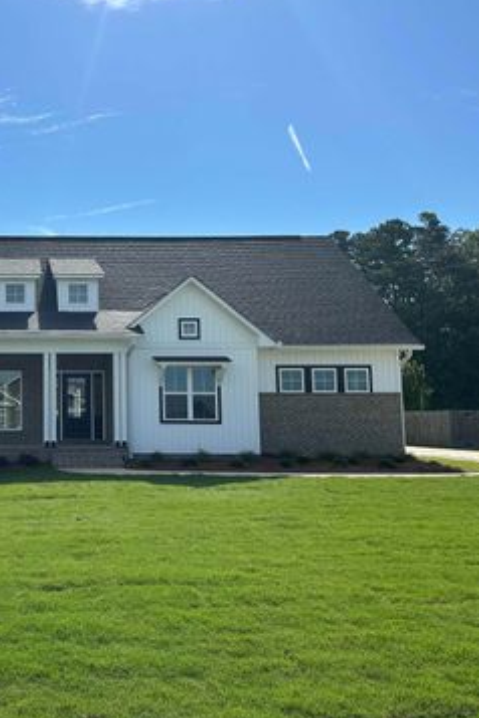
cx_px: 46
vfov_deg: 54.4
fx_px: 698
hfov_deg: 35.6
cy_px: 351
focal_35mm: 35
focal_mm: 6.86
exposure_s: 1/5848
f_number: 1.78
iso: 80
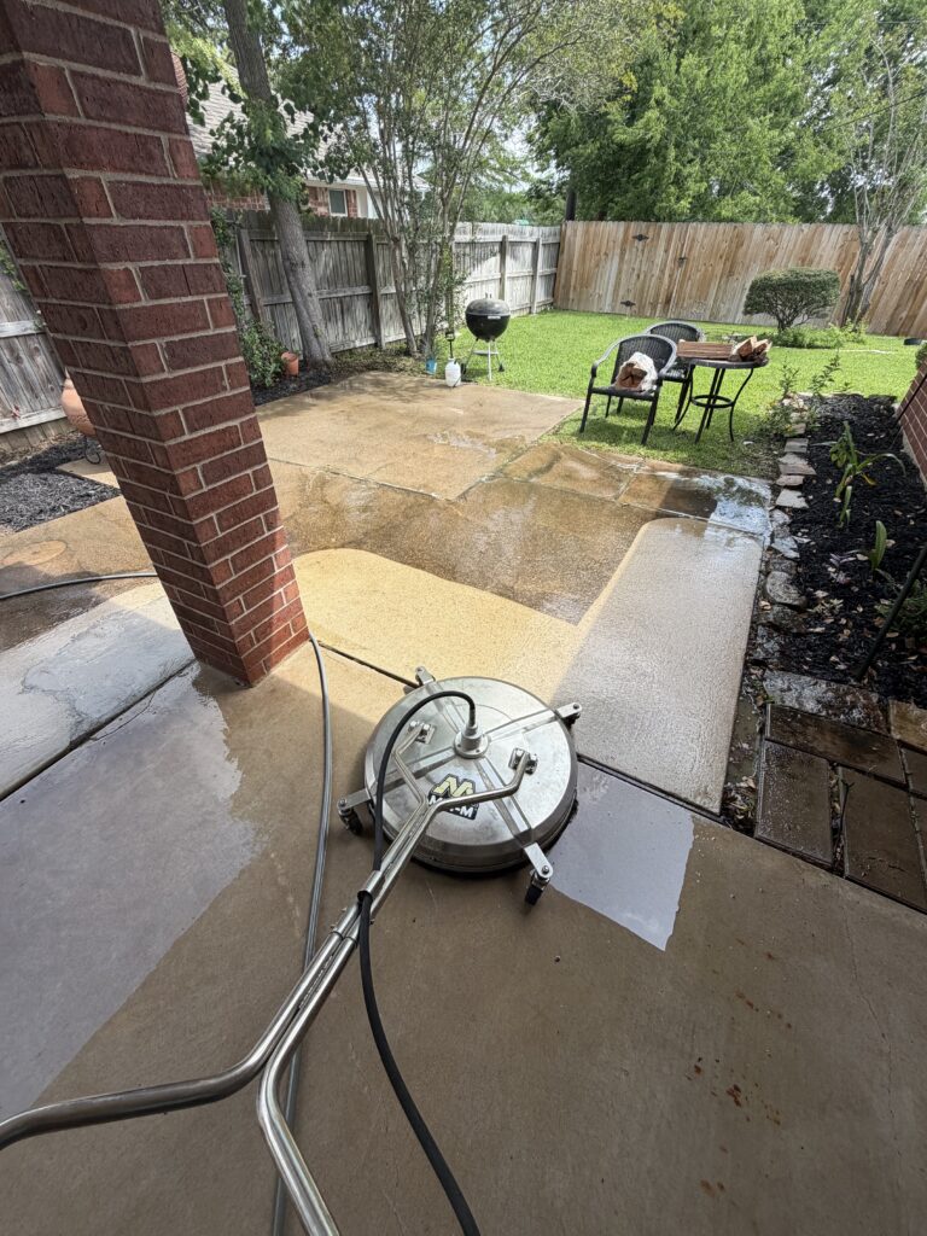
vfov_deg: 102.1
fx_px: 500
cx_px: 464
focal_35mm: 14
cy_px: 618
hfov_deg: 85.7
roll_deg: +0.1
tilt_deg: -36.7
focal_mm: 2.22
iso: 50
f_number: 2.2
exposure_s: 1/502
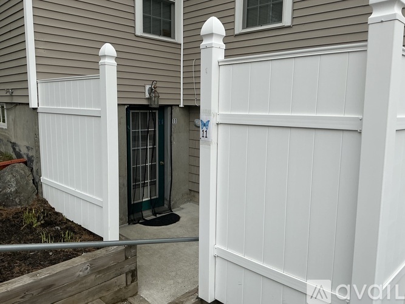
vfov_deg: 49.7
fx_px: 328
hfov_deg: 63.5
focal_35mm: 28
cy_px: 152
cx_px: 202
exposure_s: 1/944
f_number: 1.8
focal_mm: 3
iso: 25
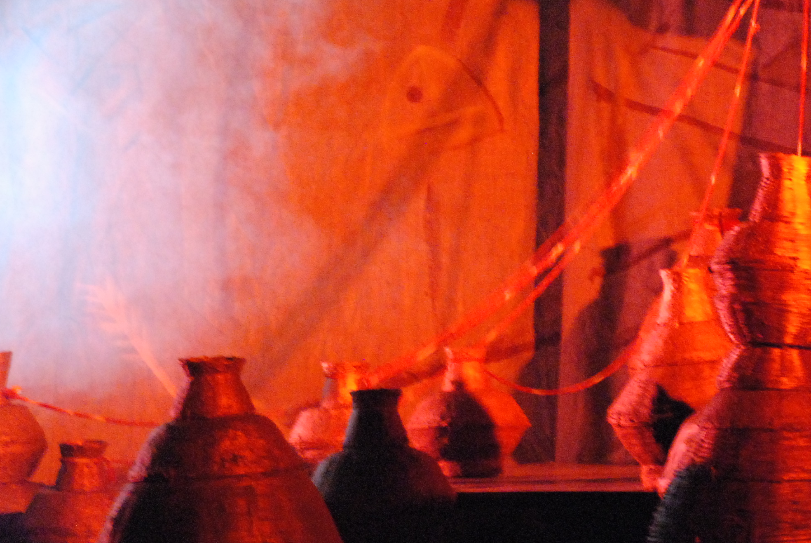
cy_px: 82
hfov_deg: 11.1
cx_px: 787
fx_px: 4127
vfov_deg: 7.5
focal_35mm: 183
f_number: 5.3
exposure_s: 1/13
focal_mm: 62
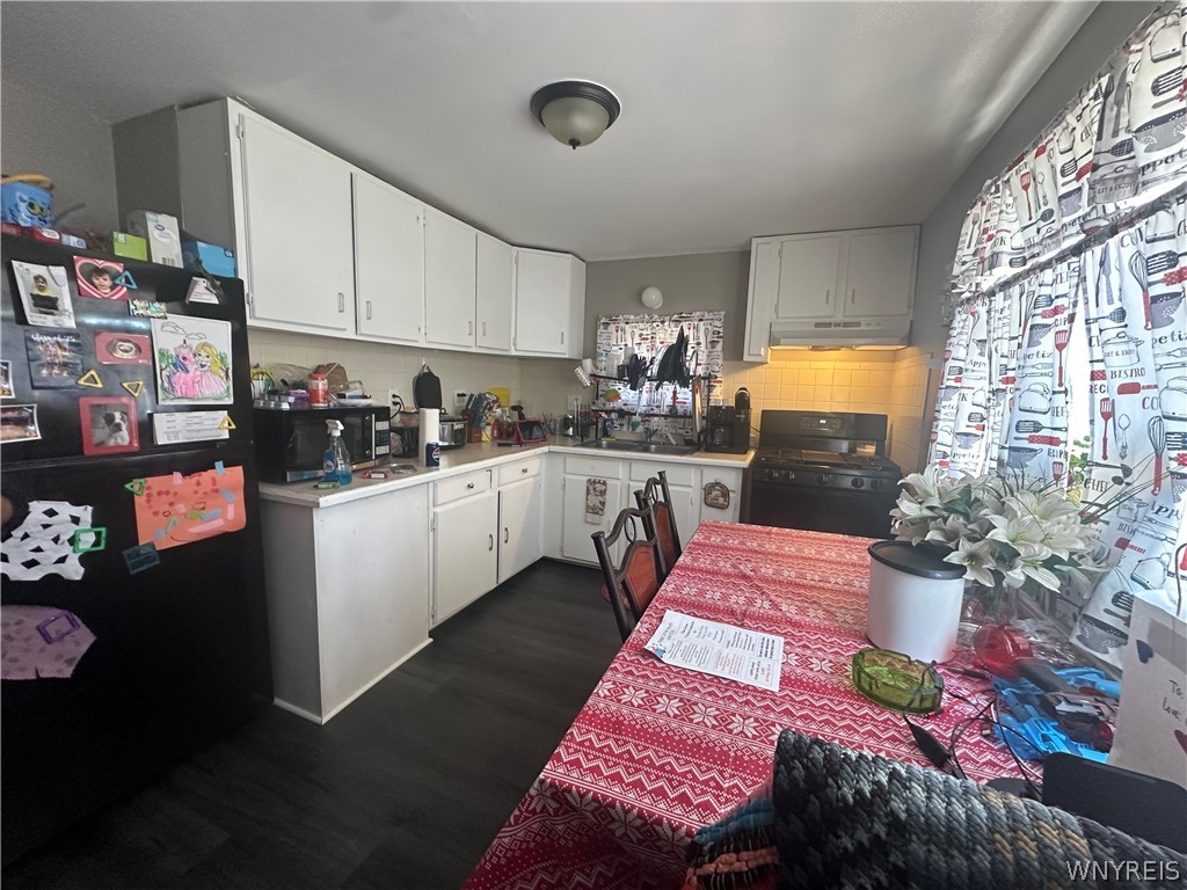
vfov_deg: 85.7
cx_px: 594
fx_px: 480
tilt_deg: -6.0
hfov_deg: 102.1
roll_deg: -2.0
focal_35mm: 14
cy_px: 445
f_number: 2.2
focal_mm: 2.22
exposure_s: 1/60
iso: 200
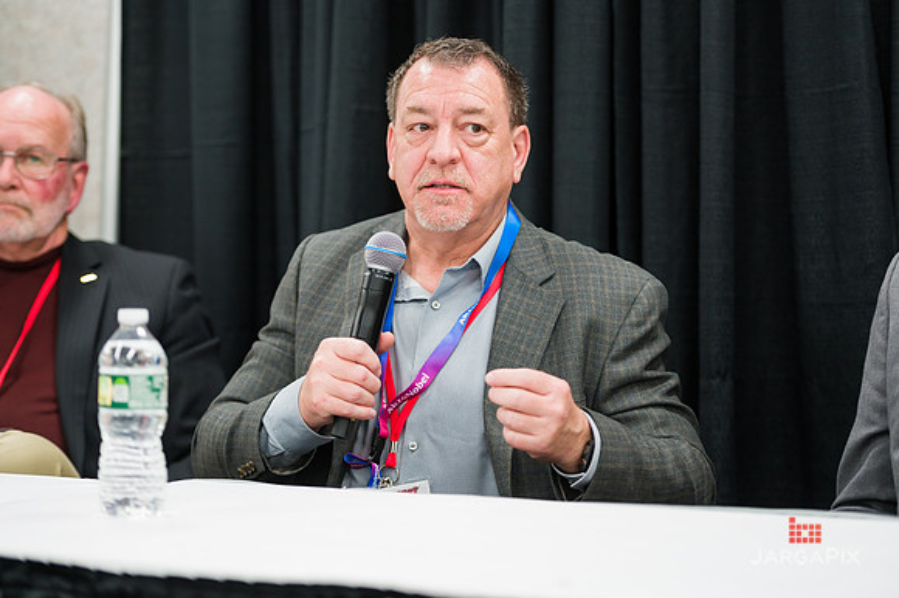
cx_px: 450
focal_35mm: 100
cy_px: 299
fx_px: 2496
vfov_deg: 13.7
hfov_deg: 20.4
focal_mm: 100
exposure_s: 1/250
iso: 1600
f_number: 3.2
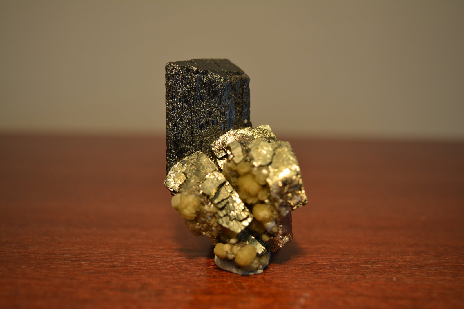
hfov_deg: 43.6
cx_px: 232
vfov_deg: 29.9
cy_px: 154
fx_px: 580
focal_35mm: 45
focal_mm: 30
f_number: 5
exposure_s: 1/100
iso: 400
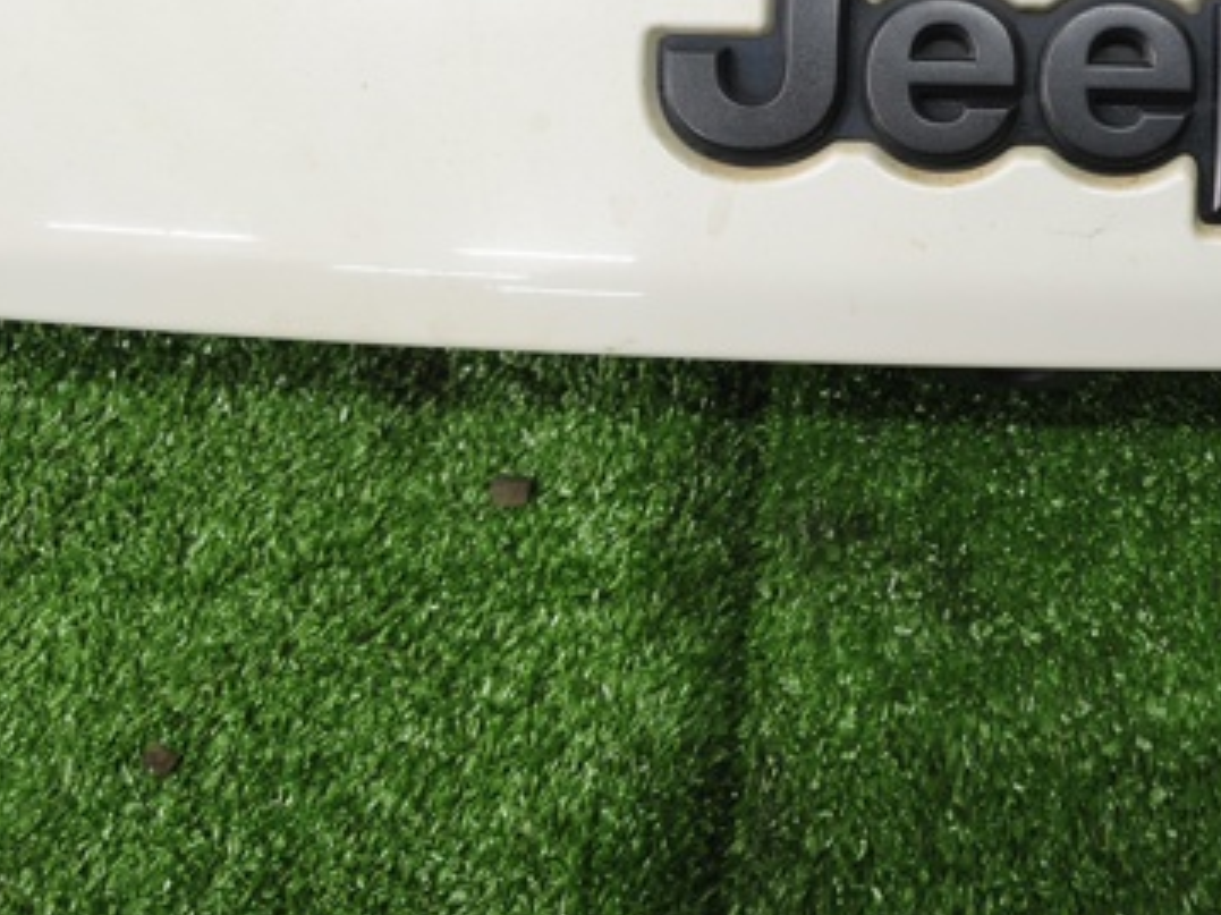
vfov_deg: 33.8
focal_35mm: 41
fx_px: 1446
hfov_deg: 43.2
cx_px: 1014
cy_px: 153
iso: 250
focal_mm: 5.35
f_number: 1.7
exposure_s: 1/50
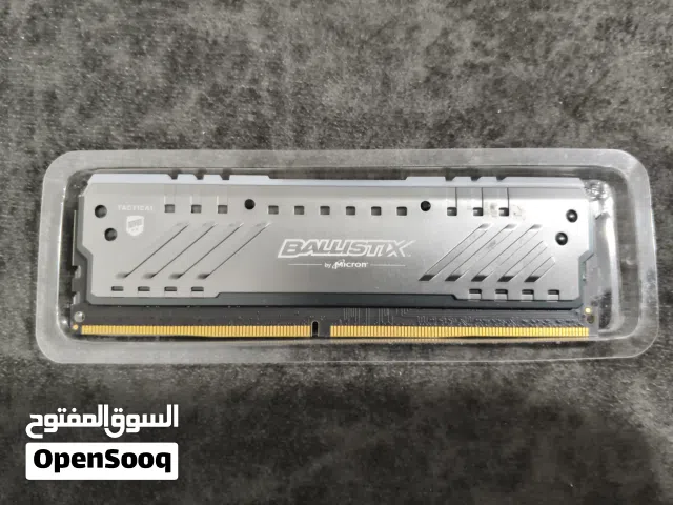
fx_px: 447
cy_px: 252
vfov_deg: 58.9
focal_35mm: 23
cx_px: 336
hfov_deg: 73.9
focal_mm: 4.09
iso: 704
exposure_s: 1/33.3
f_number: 1.6
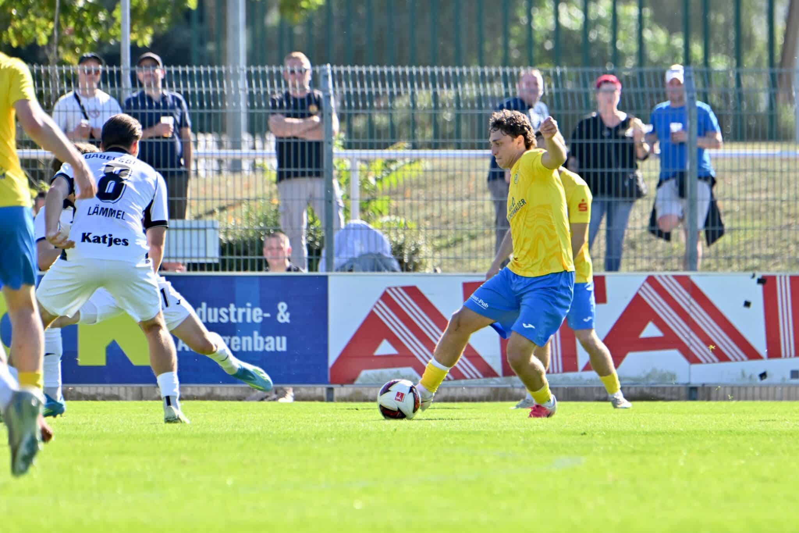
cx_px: 400
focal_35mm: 360
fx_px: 7989
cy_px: 266
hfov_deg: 5.7
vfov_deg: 3.8
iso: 800
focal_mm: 360
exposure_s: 1/1600
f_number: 5.6
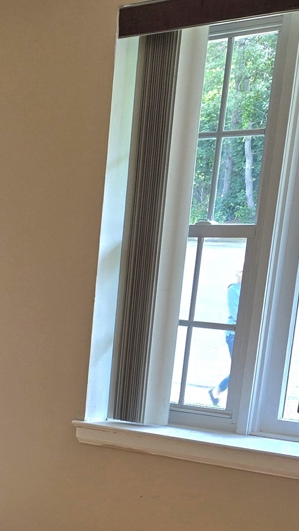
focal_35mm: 82
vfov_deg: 23.5
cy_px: 651
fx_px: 1156
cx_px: -172
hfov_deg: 13.7
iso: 25
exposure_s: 1/132
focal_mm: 5.4
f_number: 1.8
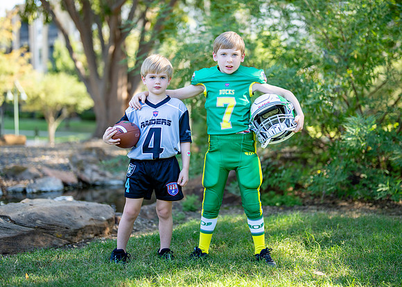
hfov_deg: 31.4
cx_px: 208
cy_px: 123
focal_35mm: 63
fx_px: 716
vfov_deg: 22.7
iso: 100
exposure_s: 1/1000
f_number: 1.2
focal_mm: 50
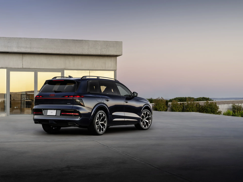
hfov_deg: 31.2
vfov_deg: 23.7
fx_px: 435
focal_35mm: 62
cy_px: 91
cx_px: 122
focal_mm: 78
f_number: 7.1
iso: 320
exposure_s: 1/13
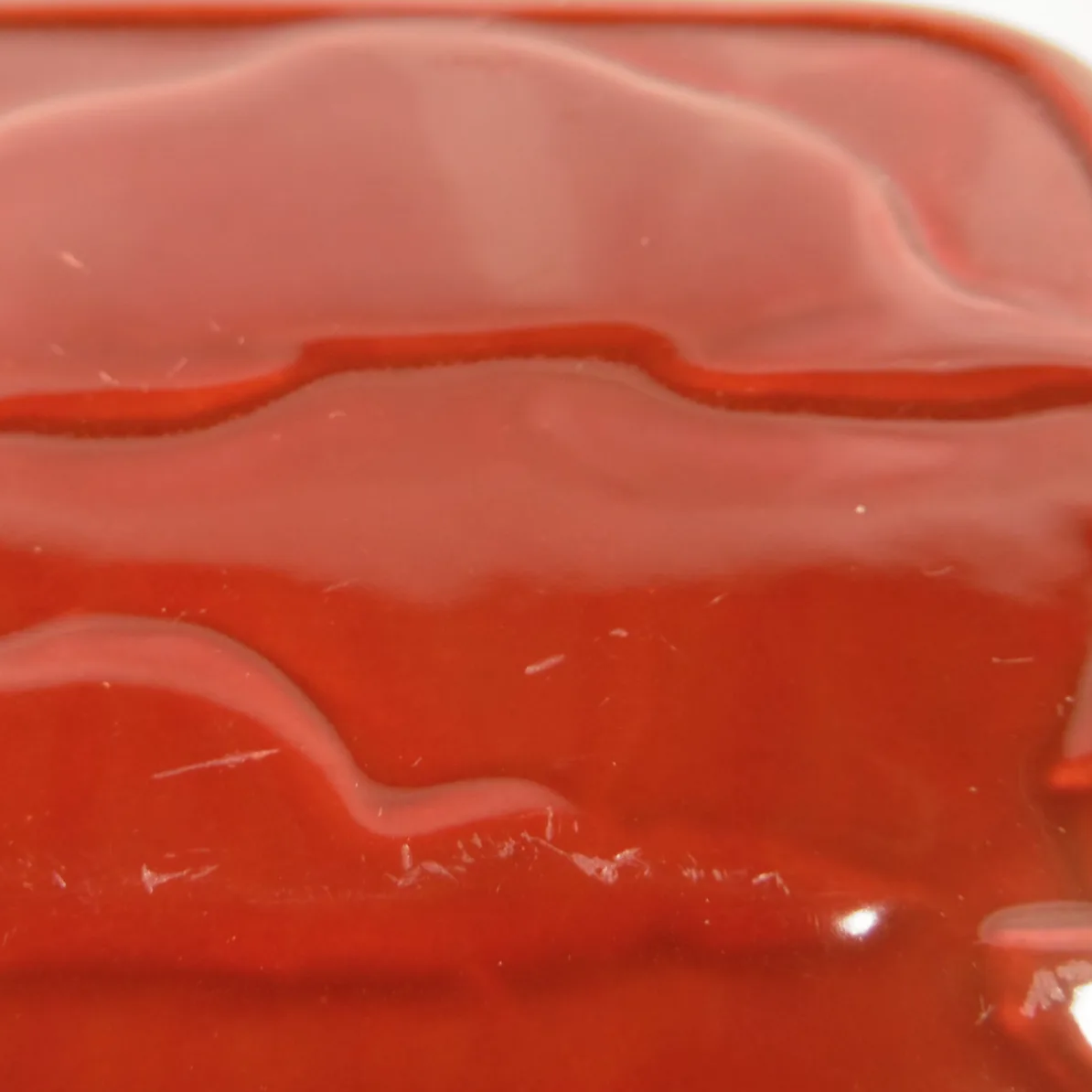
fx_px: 1606
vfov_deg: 37.6
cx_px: 468
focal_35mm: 45
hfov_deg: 37.5
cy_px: 547
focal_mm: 6.8
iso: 100
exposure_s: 1/5
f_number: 3.7
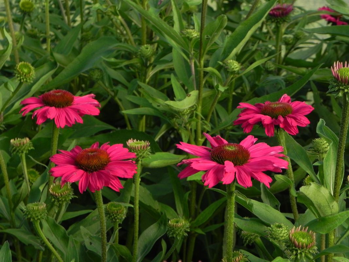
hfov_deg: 12.2
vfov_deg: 9.2
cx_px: 174
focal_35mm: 162
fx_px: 1633
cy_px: 131
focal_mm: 28.8
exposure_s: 1/400
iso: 160
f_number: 5
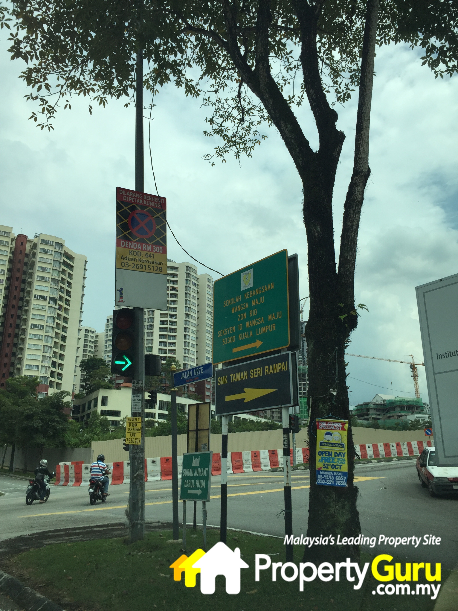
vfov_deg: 61.7
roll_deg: +1.1
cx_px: 229
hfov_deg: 48.2
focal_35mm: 29
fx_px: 512
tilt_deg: +19.5
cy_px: 306
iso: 32
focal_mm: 4.15
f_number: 2.2
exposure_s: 1/1980
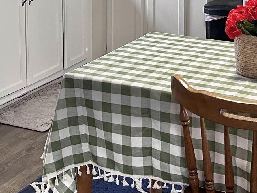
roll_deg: +0.3
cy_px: -37
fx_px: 653
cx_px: 122
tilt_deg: -8.1
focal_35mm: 88
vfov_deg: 16.1
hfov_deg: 22.3
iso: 200
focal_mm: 5.7
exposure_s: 1/60
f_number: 1.5
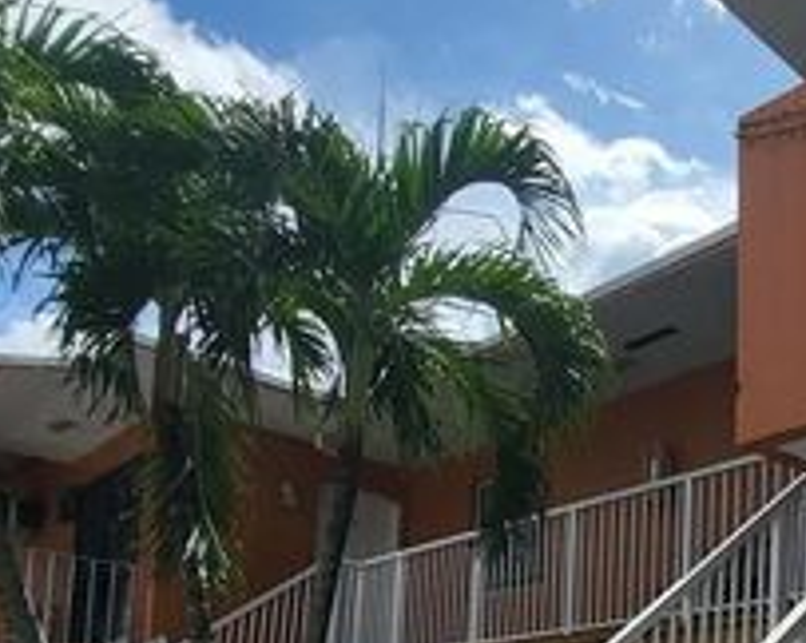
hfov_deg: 39.9
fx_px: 953
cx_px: 818
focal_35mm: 40
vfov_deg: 33.3
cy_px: 679
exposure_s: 1/3125
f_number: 2.2
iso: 32
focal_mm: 1.74
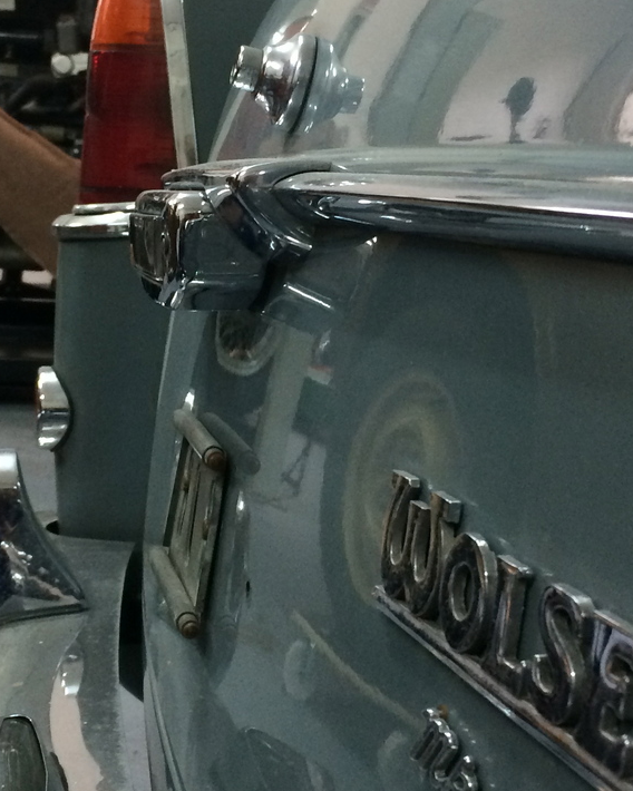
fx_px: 1546
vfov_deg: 28.6
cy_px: 318
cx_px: 282
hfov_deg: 23.1
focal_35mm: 66
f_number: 2.2
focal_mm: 4.12
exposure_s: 1/33
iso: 200
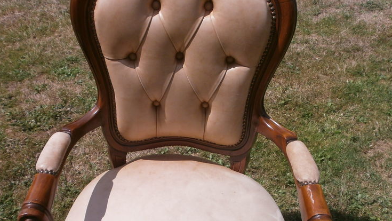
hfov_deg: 50.3
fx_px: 416
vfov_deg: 29.4
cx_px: 167
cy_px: 156
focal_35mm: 40
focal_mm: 4.8
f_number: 10
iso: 100
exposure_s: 1/250
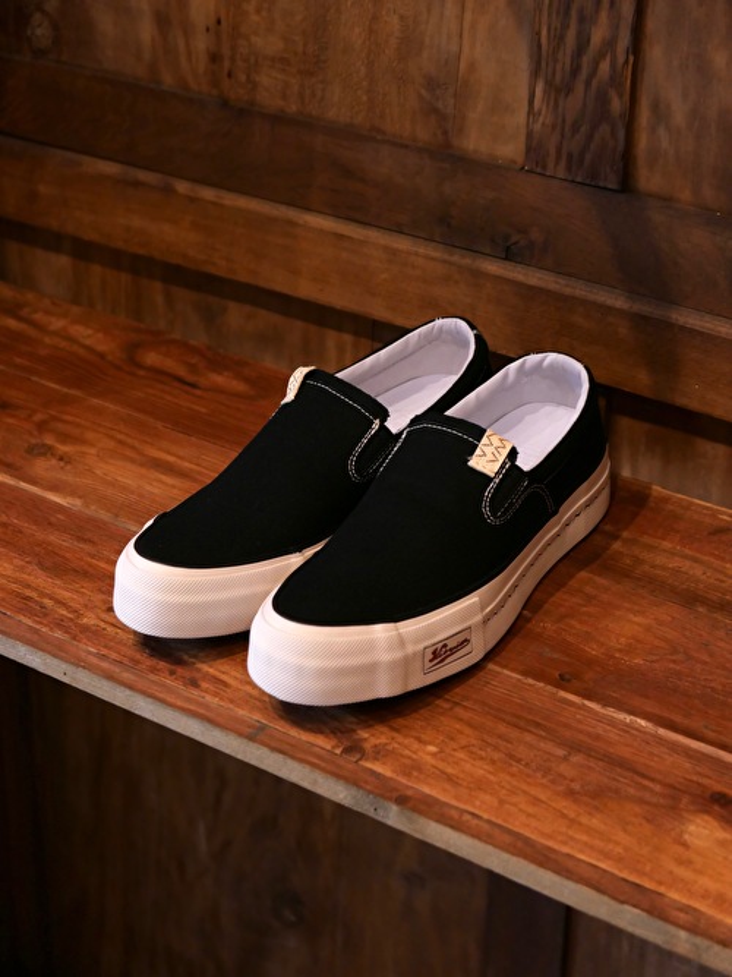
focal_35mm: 75
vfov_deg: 26.0
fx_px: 2115
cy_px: 488
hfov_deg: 19.6
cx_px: 366
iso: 1250
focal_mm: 34
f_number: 2.8
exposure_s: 1/125
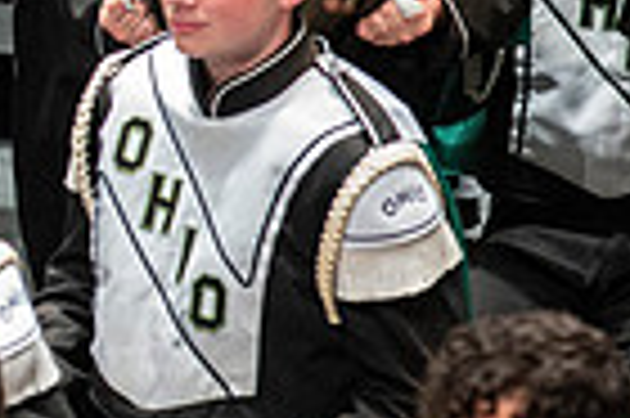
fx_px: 21674
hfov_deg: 1.7
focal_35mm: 1240
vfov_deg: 1.1
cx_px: -459
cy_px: -85
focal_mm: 300
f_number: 5.6
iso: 5000
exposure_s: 1/400
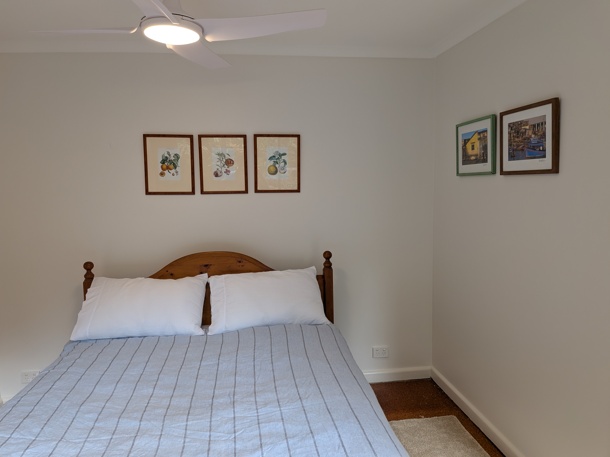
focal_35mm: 24
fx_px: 423
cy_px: 228
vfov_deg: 56.8
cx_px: 305
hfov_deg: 71.6
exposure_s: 1/50
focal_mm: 4.53
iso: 34
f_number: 1.7
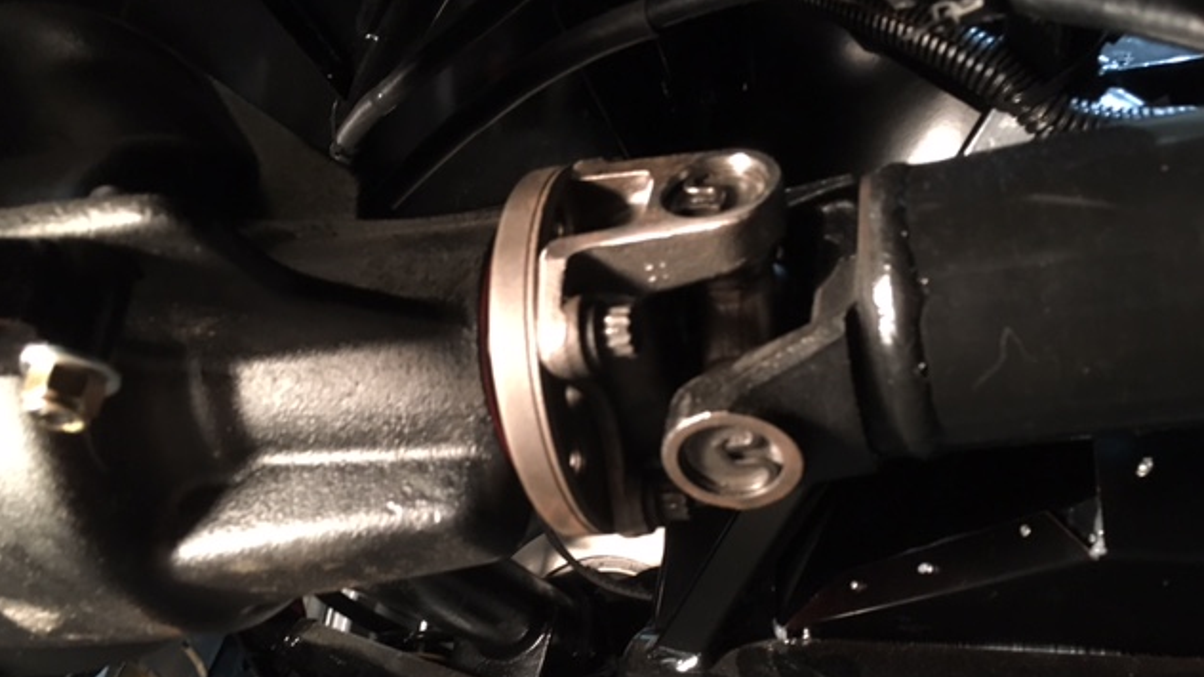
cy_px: 439
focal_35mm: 32
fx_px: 1021
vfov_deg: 36.3
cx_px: 598
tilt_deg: +20.3
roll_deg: -4.6
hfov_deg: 61.0
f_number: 2.2
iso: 400
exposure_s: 1/15
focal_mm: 4.15
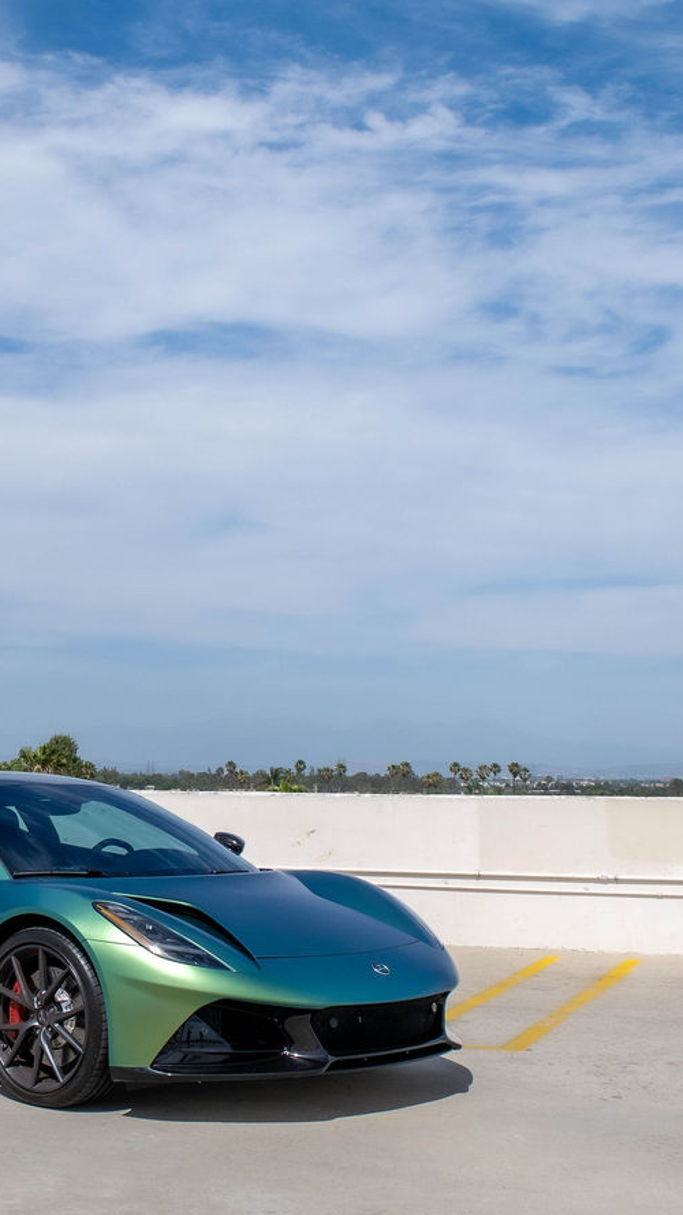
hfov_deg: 20.6
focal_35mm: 57
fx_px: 1835
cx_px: 48
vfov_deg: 36.6
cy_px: 651
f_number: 8
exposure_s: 1/2000
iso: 320
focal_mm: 21
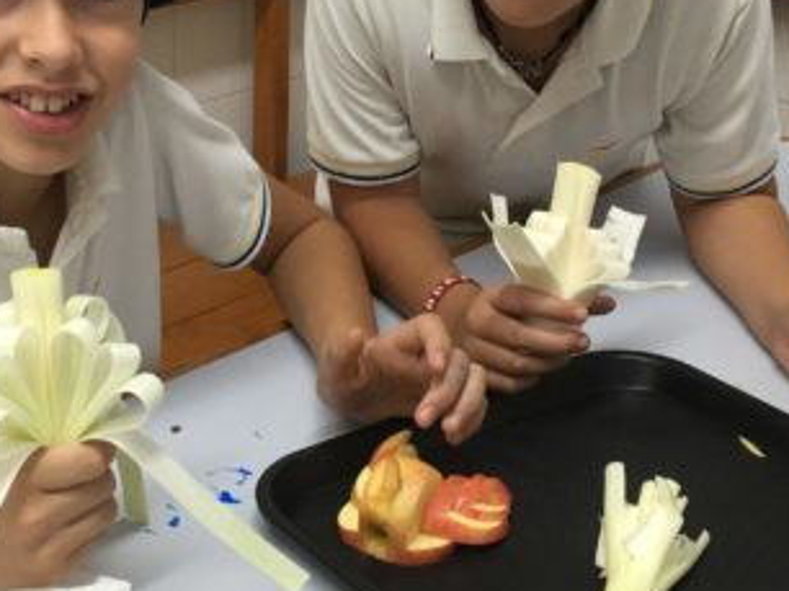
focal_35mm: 66
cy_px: 206
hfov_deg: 29.2
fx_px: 1503
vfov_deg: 22.2
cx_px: 266
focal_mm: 4.15
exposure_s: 1/33
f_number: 2.2
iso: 100
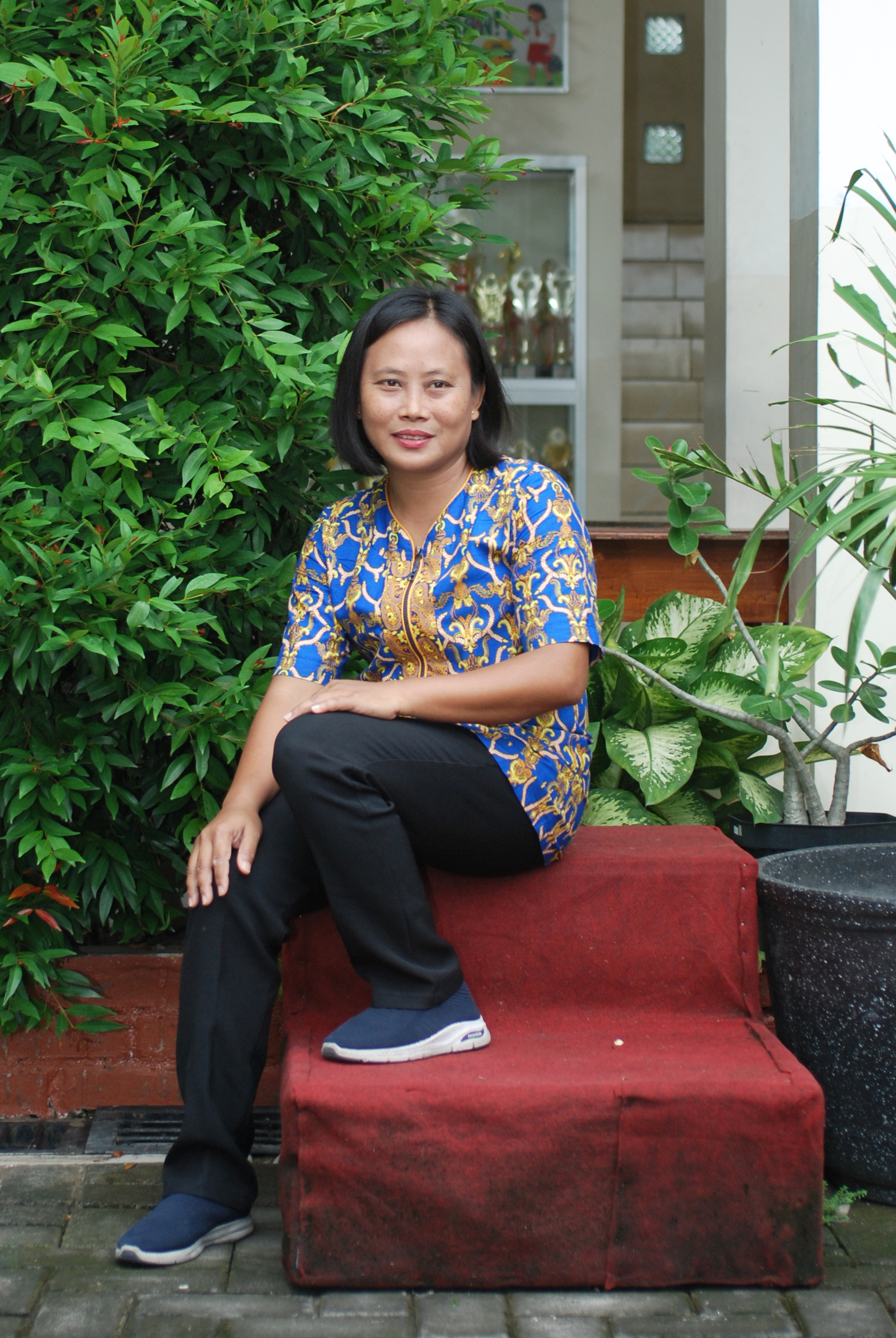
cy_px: 669
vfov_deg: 33.4
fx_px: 2233
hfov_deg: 22.7
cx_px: 448
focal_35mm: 60
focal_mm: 40
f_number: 2.8
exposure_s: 1/125
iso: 200
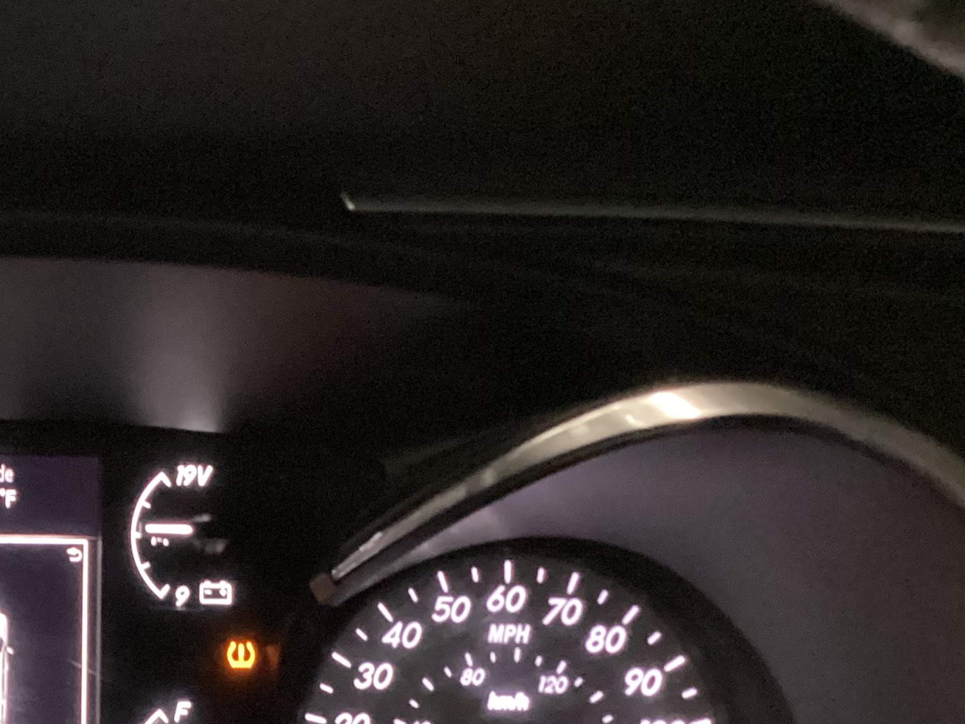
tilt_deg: -28.4
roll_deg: -1.9
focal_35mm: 67
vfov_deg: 21.3
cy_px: 705
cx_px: 19
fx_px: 1868
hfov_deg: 27.4
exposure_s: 1/20
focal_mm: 3.3
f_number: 2.4
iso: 800
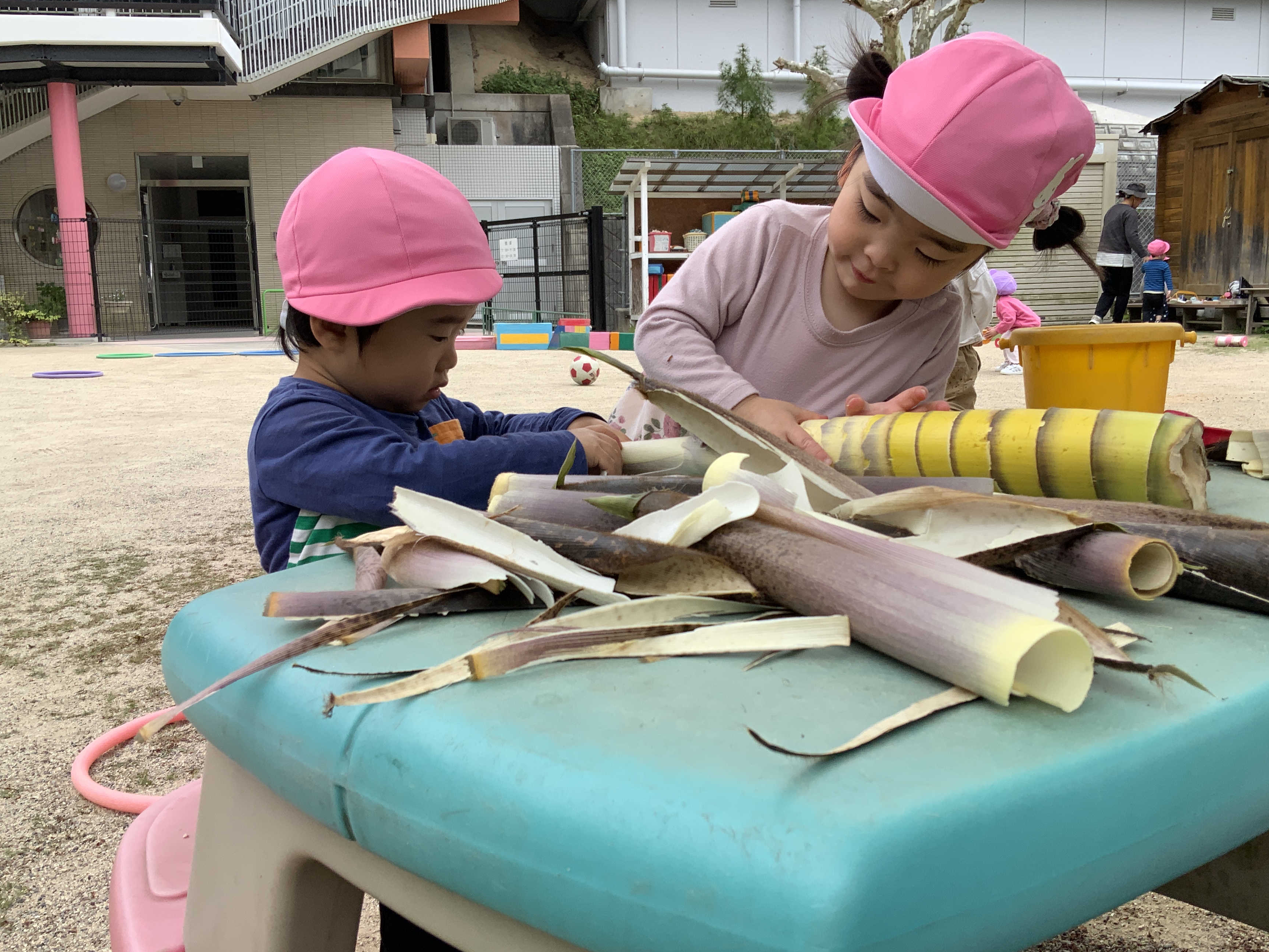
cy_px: 489
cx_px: 658
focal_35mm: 34
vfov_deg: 41.8
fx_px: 1246
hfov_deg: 53.9
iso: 16
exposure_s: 1/409
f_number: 1.8
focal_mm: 3
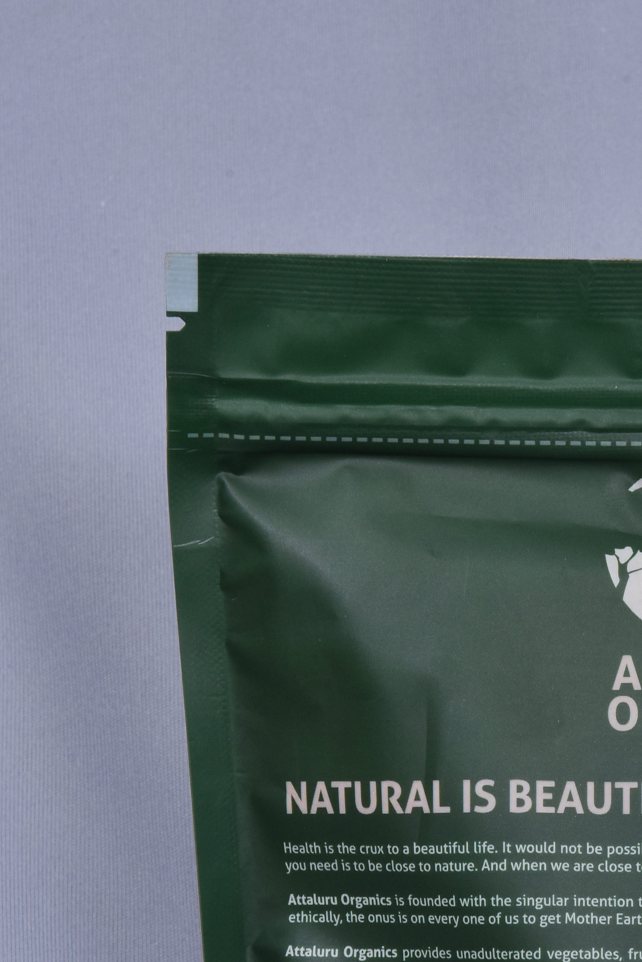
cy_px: 985
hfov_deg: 5.6
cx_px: 708
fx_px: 6573
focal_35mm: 246
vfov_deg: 8.3
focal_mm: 105
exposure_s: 1/200
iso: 160
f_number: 16
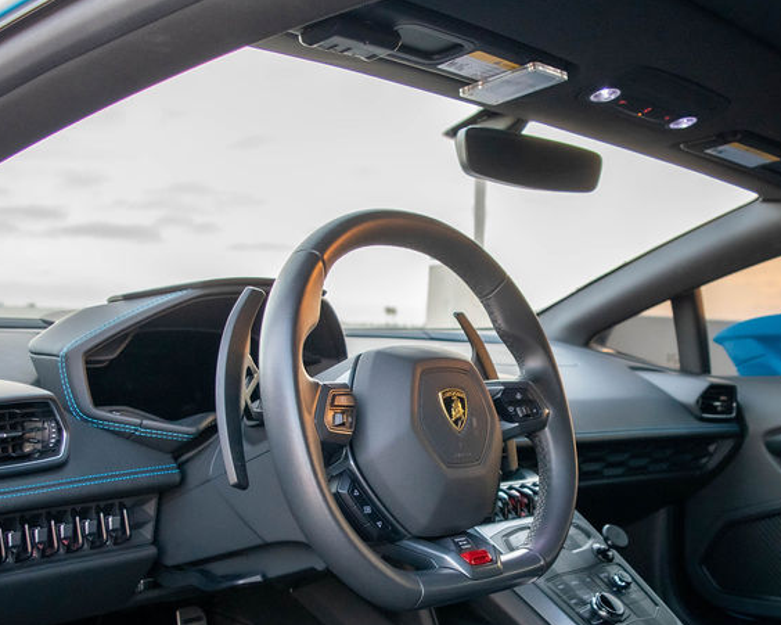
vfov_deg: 32.3
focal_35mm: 46
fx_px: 1063
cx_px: 514
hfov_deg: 39.9
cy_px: 448
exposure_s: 1/60
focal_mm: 18
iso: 640
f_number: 4
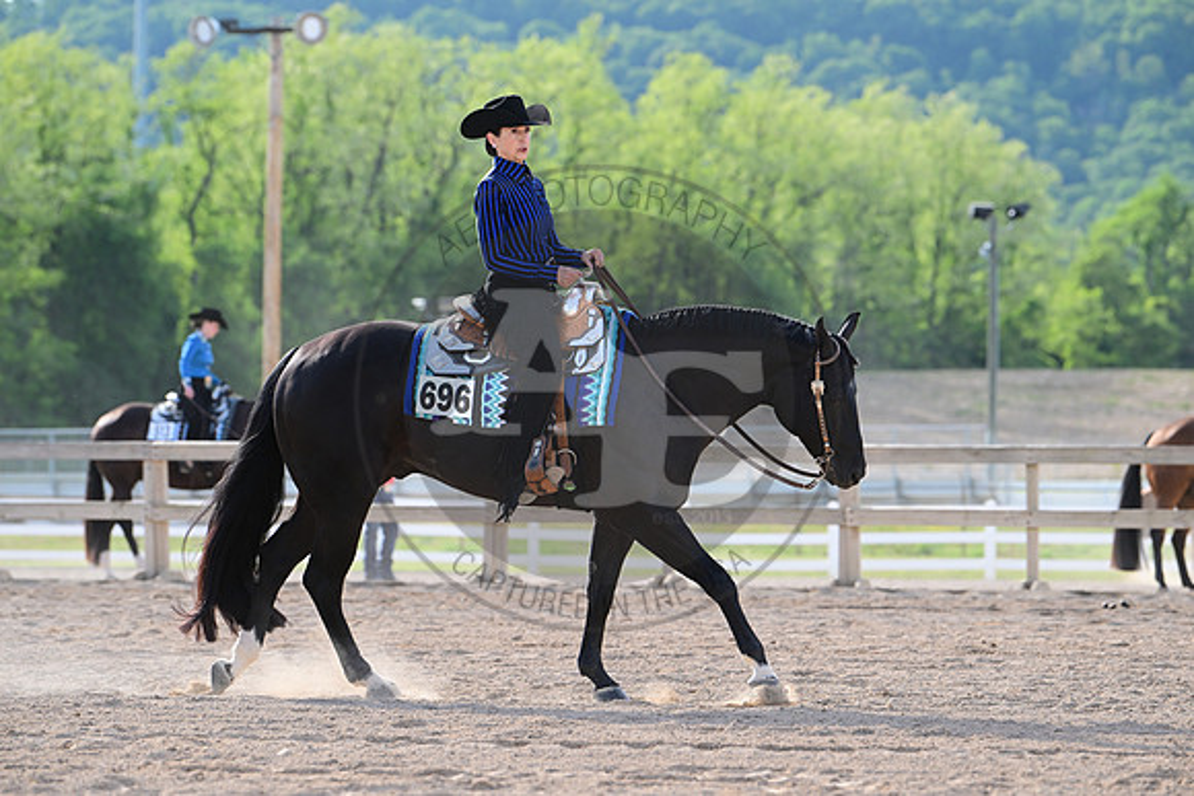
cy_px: 398
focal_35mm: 180
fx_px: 5971
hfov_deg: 11.4
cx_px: 597
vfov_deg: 7.6
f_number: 5
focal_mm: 180
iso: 1000
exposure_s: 1/2000
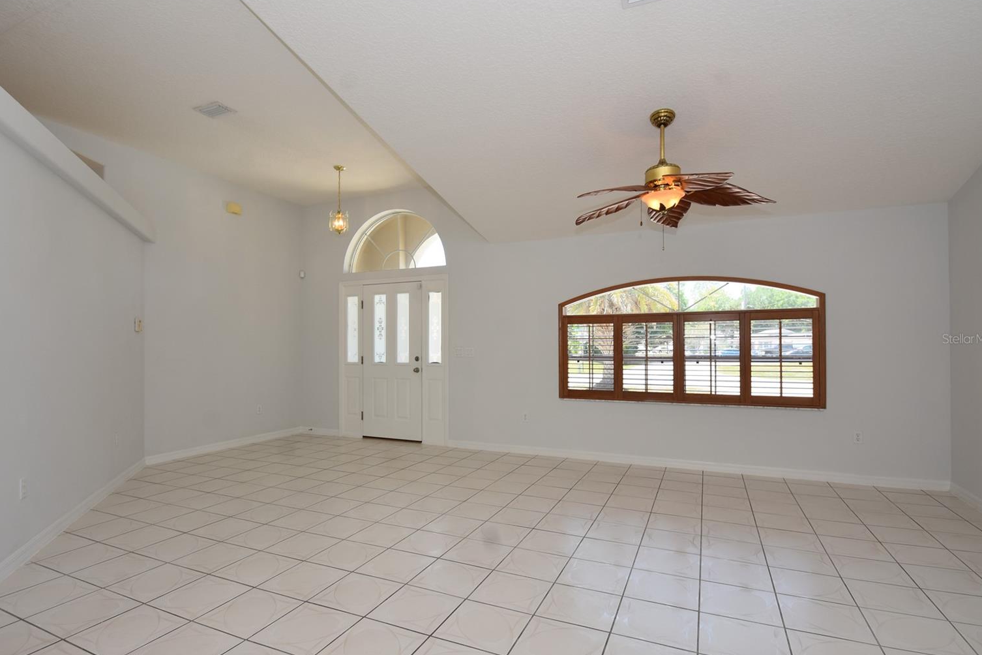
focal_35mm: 18
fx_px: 478
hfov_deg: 91.5
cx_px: 479
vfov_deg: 68.8
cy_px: 339
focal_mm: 11
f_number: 5.6
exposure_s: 1/125
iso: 200
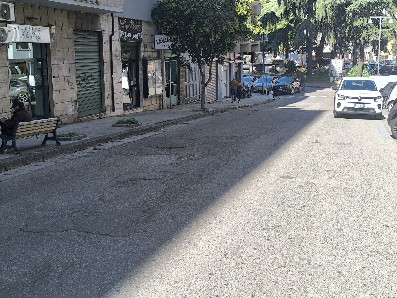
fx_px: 528
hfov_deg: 41.2
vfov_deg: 31.5
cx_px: 198
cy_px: 149
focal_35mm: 46
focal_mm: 6.14
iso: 50
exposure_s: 1/544
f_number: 1.65
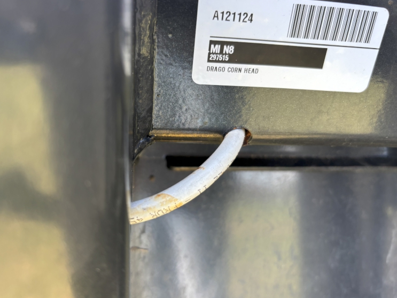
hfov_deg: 63.4
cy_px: 142
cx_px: 184
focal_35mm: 28
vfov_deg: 49.7
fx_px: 321
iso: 40
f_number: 1.6
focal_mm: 5.96
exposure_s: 1/145
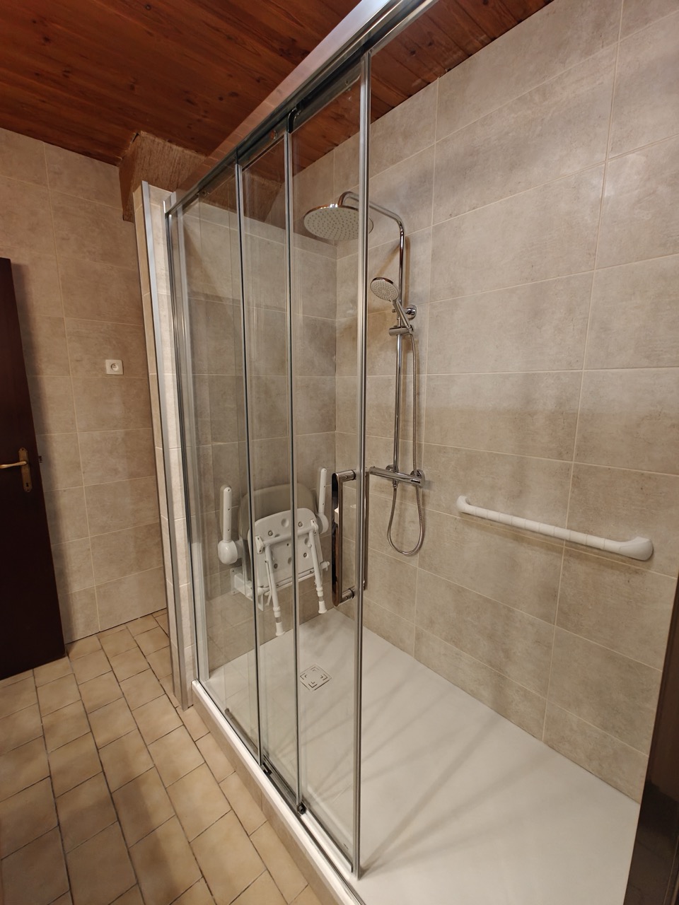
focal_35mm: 14
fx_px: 366
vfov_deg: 102.1
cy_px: 452
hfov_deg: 85.7
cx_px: 340
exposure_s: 1/25
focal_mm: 2.62
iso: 1000
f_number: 2.2
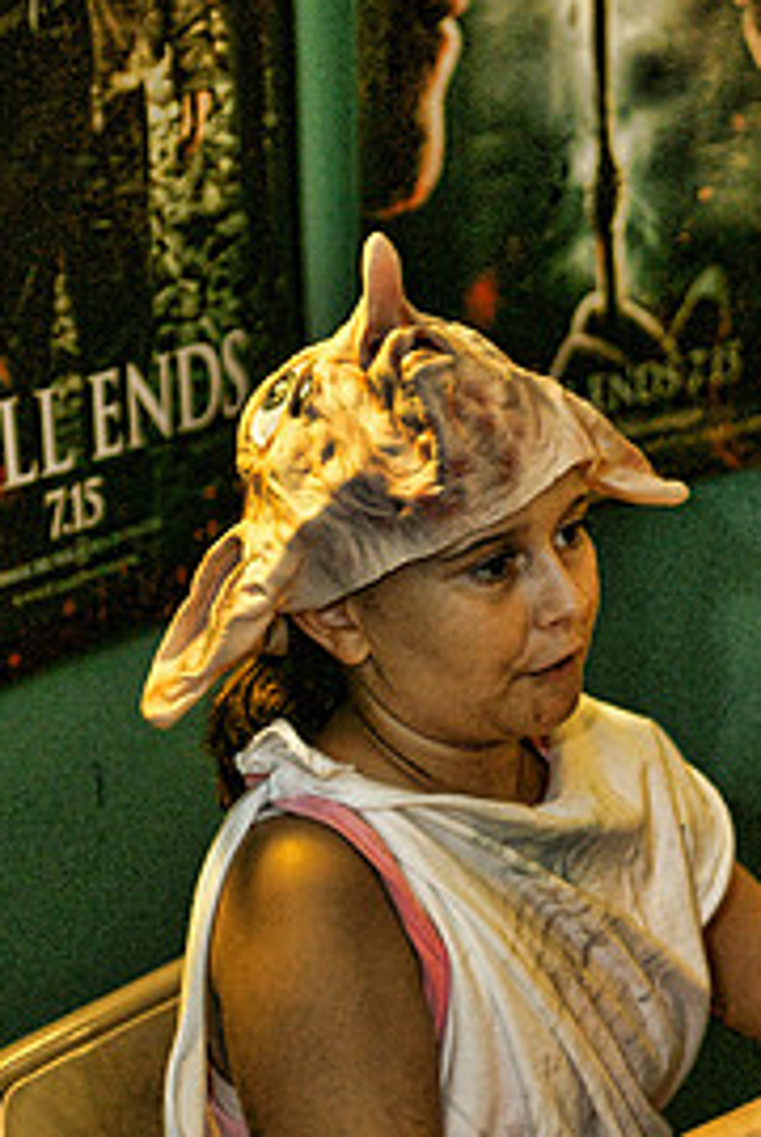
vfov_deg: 14.9
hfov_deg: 10.0
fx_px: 4359
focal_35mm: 138
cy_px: 659
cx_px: 524
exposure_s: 1/80
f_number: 2.8
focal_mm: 55
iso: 400
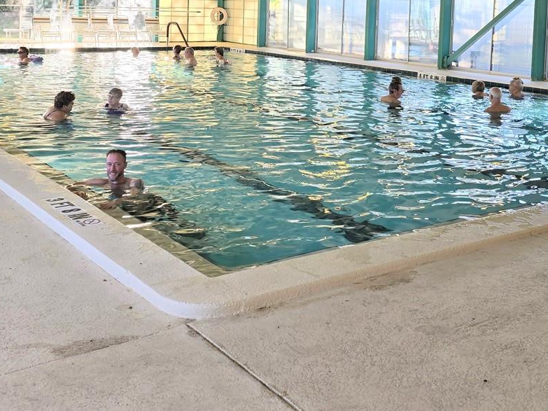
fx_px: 744
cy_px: 43
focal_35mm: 47
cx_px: 276
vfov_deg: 29.6
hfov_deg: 40.4
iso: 32
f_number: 1.7
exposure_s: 1/120
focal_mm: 6.3
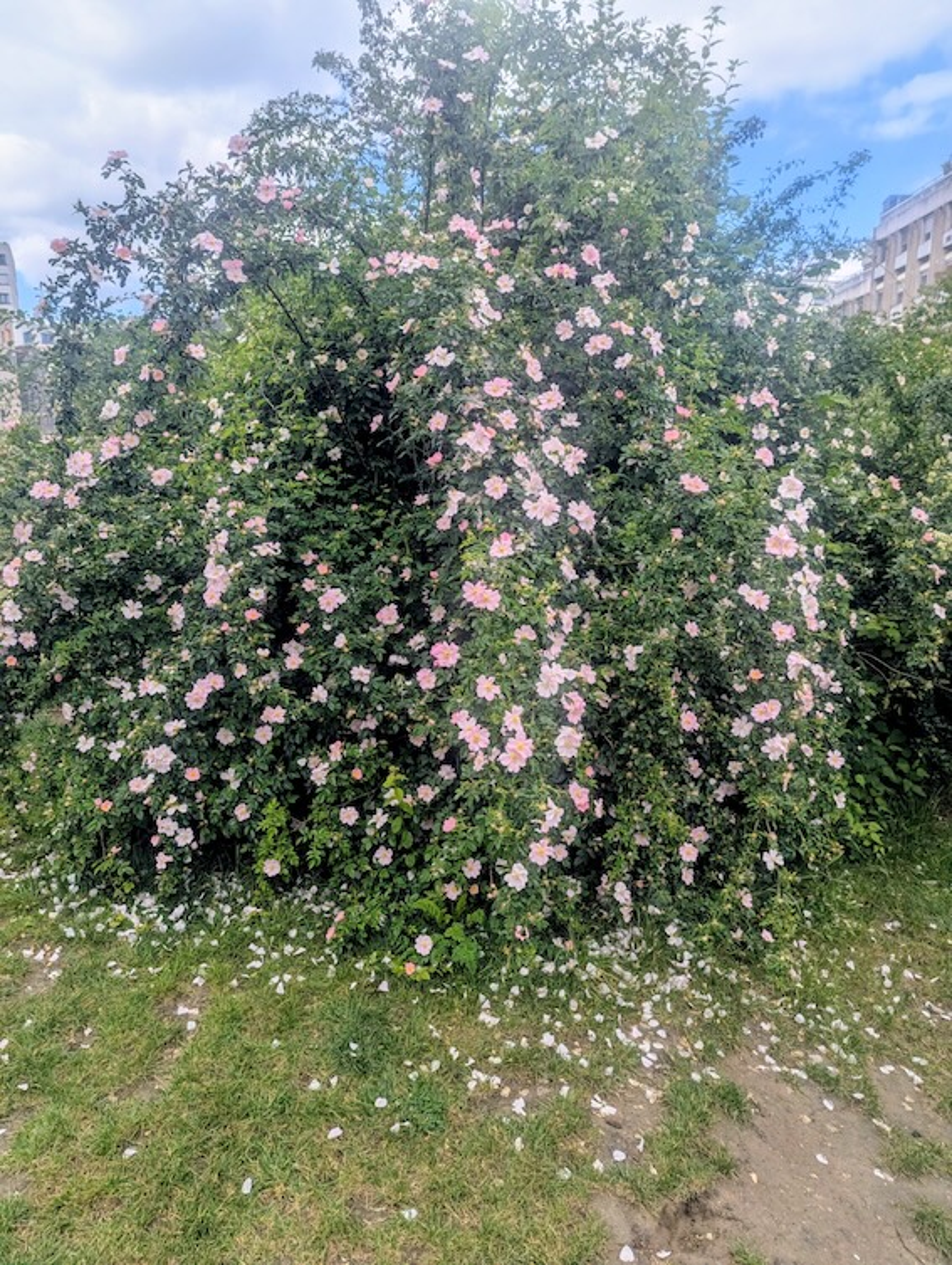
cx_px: 476
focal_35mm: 24
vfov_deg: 71.5
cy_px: 632
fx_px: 878
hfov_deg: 56.9
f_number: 1.85
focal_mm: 6.81
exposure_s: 1/1397
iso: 43
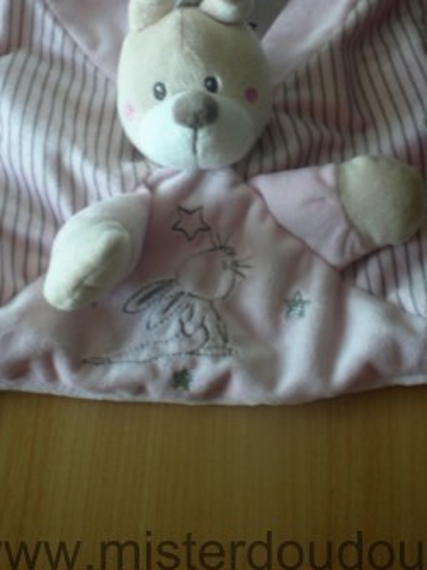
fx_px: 971
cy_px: 143
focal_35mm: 59
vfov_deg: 32.1
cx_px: 218
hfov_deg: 24.8
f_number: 3.1
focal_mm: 6.3
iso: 64
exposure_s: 1/20.4
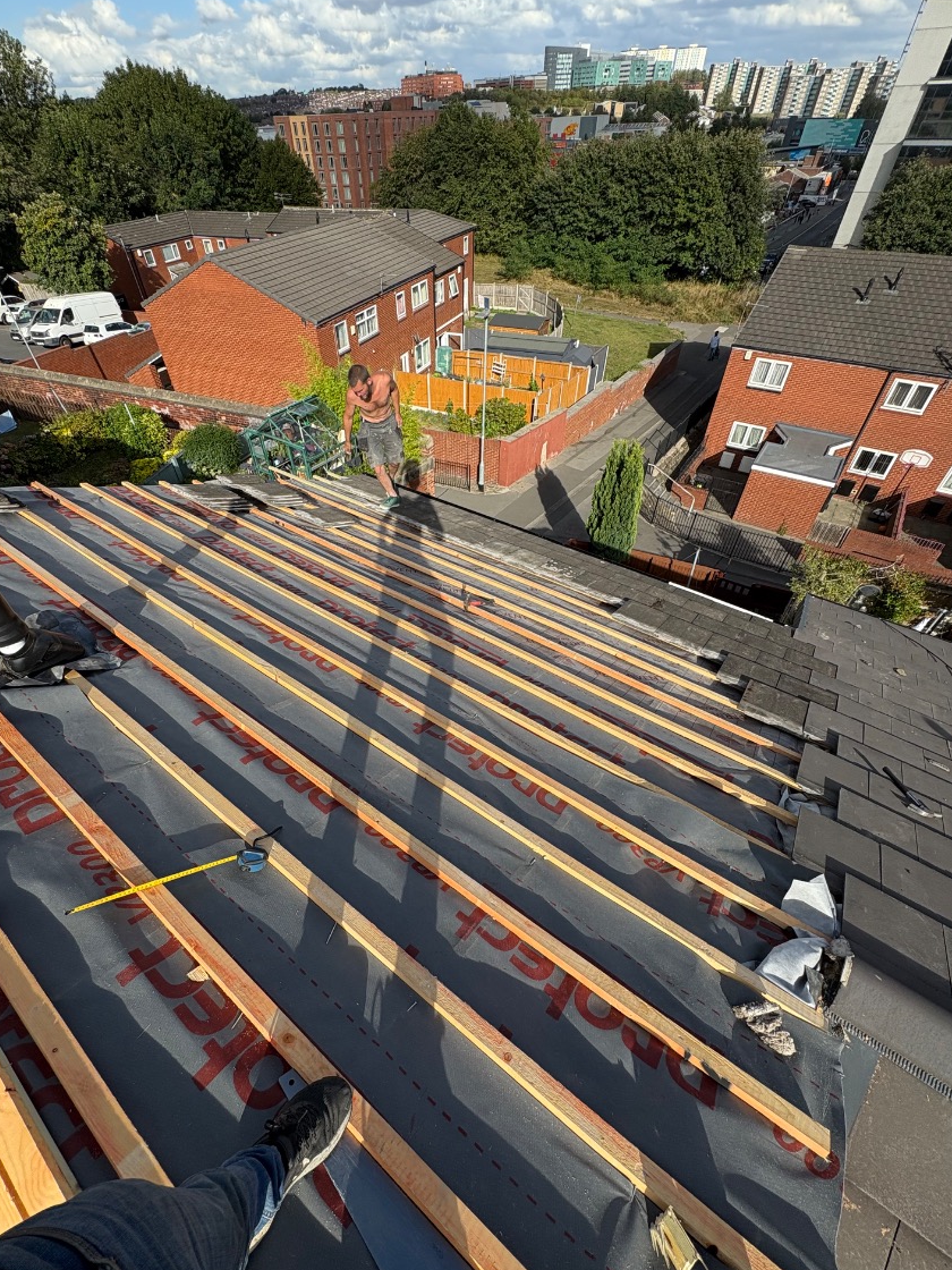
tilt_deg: -44.1
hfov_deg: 81.6
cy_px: 652
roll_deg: +3.3
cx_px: 445
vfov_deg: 98.1
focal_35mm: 15
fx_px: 550
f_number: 2.2
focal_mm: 2.22
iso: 50
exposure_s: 1/1672
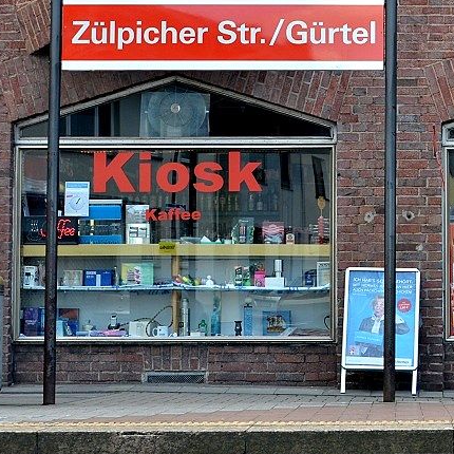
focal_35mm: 83
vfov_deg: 20.9
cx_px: 496
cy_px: 179
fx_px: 1232
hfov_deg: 20.0
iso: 200
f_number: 7.1
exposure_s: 1/80
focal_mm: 28
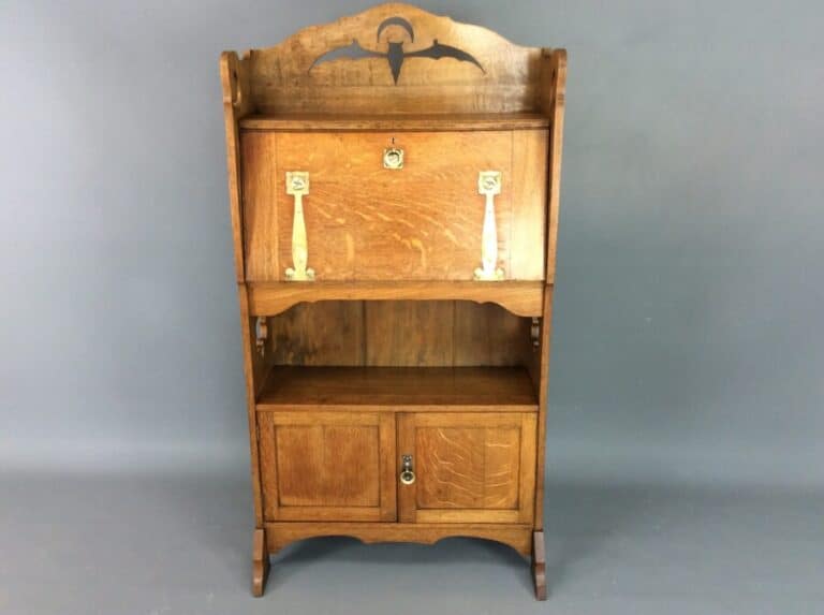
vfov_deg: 44.0
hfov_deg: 56.9
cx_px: 412
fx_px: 760
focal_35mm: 32
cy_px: 308
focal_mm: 3.3
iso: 80
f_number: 2.4
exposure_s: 1/25
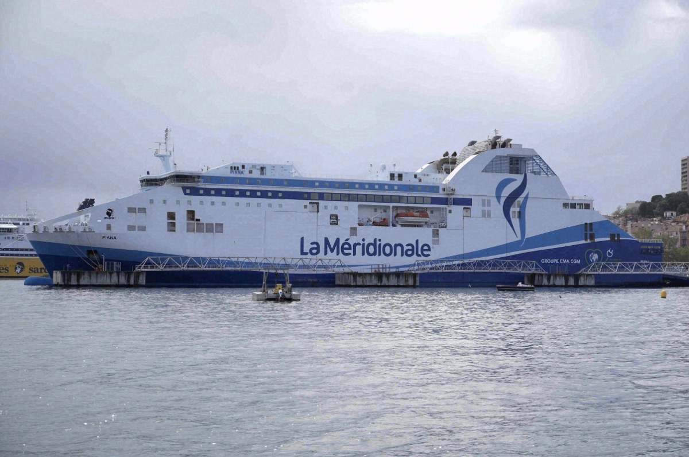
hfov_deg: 36.9
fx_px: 1032
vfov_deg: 25.0
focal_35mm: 54
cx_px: 344
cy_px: 228
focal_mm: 54
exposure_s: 1/1600
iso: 100
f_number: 4
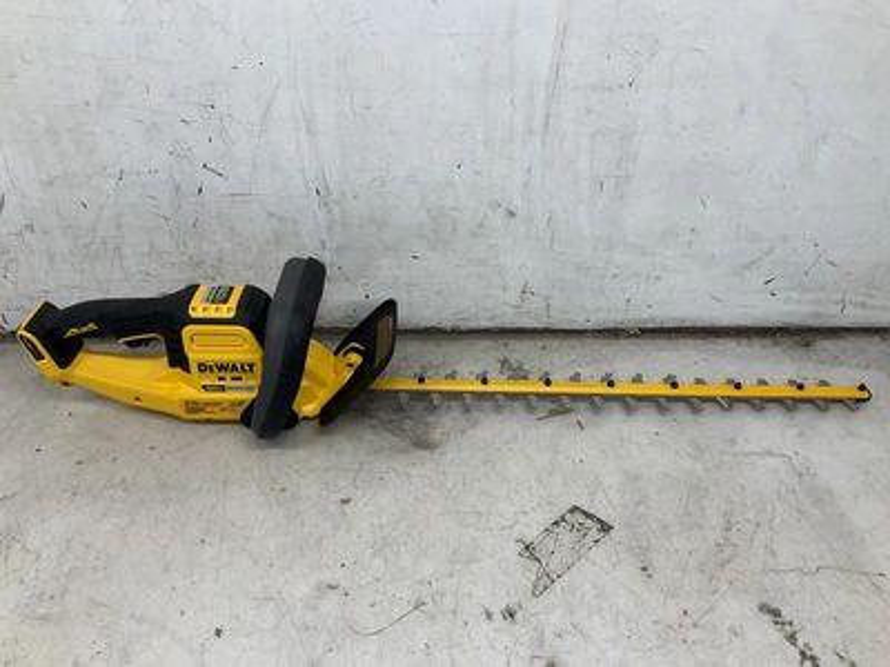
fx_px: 746
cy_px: 334
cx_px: 445
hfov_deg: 61.7
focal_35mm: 29
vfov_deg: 48.2
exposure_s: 1/120
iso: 32
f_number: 1.8
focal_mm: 3
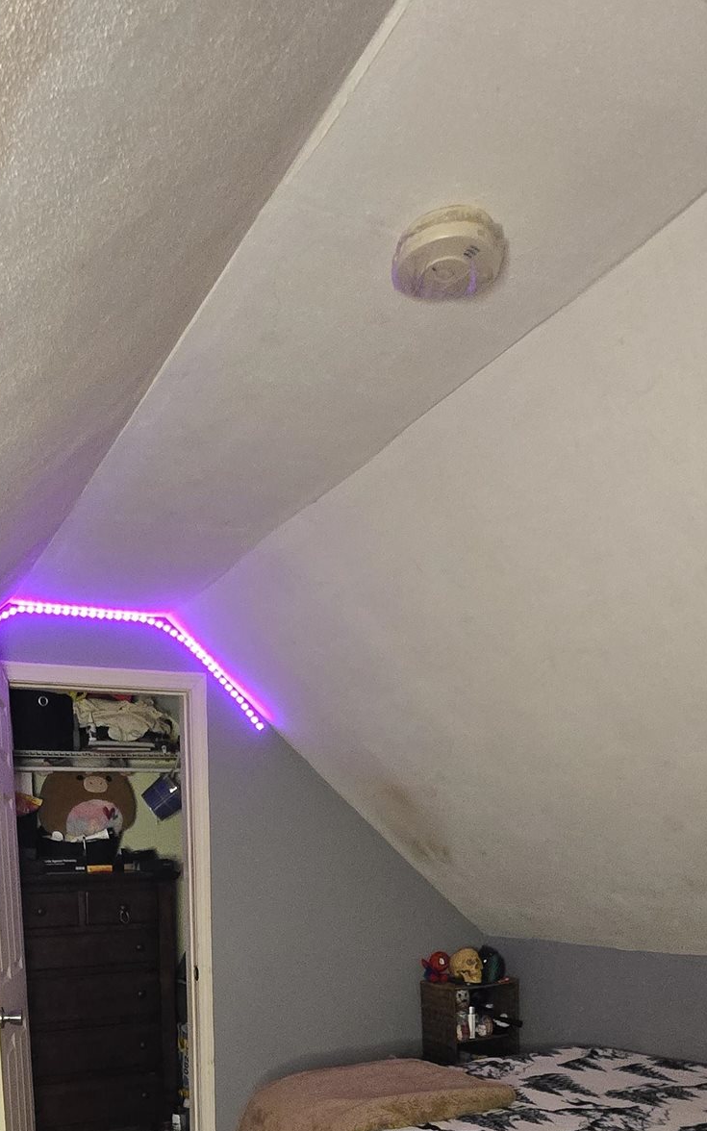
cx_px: 201
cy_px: 1015
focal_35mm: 27
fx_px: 832
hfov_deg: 44.9
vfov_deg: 58.6
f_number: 2.2
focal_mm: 1.7
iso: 1000
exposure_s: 1/60.5
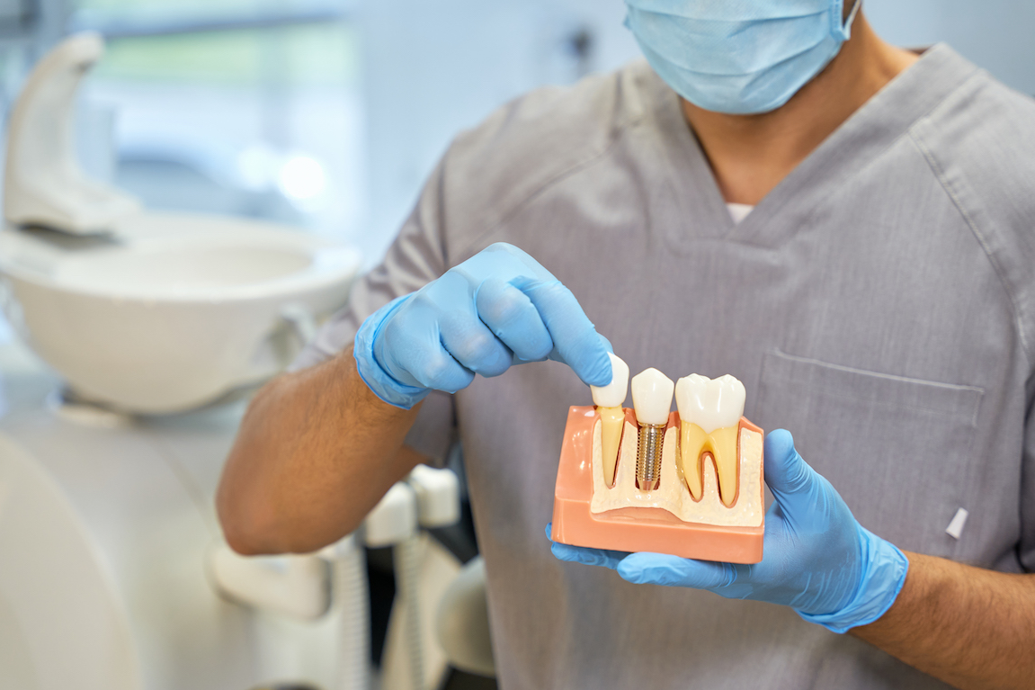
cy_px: 352
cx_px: 527
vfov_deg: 18.7
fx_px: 2098
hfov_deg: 27.7
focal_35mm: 73
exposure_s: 1/250
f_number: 3.2
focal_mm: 70
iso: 320
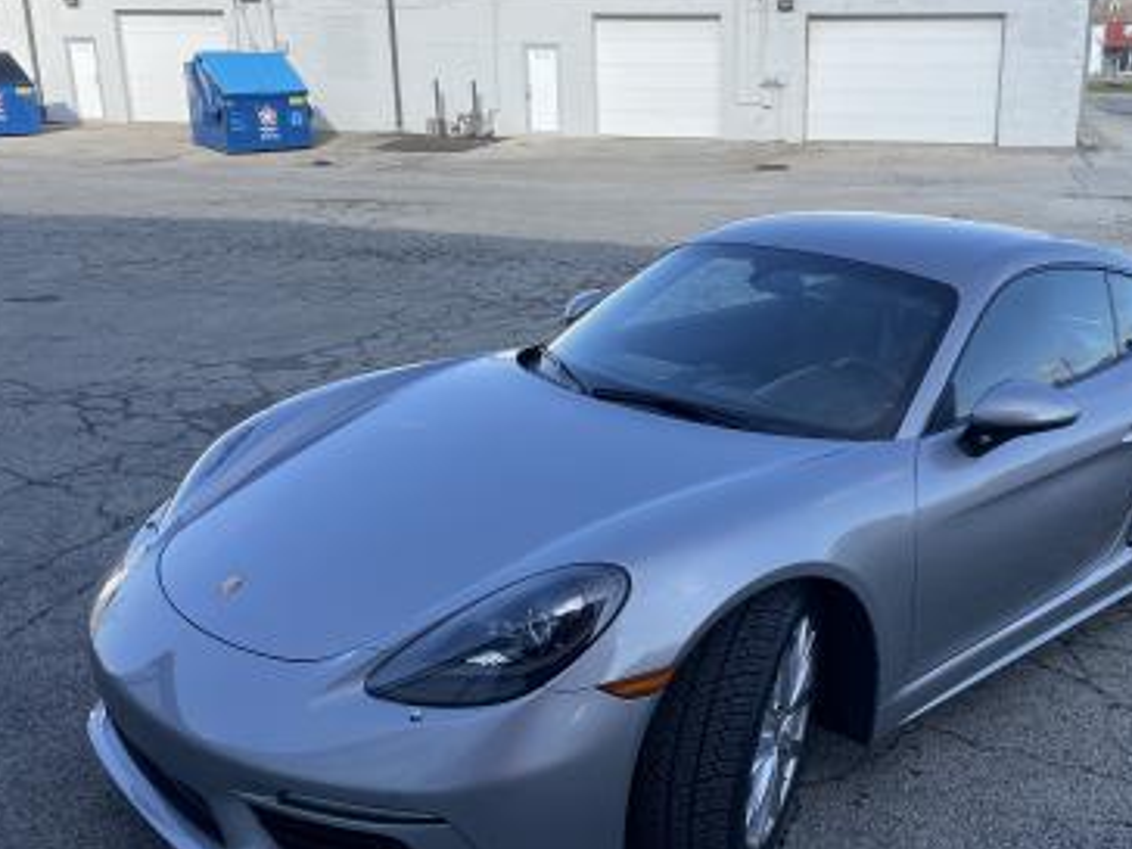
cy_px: 423
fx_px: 1177
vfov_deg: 39.7
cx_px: 712
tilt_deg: -16.0
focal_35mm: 36
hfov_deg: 50.8
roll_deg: -0.3
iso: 32
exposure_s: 1/1916
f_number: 1.6
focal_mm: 4.2
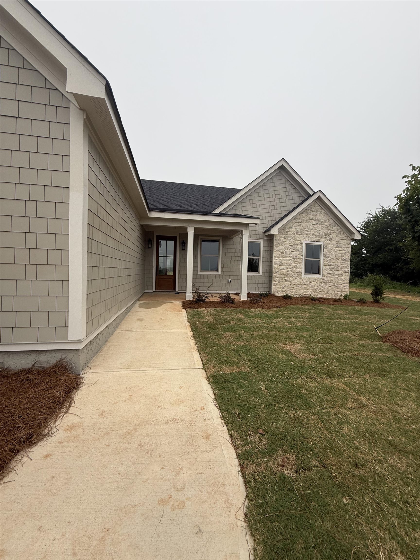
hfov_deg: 85.7
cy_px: 280
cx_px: 210
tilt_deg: -1.5
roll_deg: -2.3
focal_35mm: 14
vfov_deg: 102.1
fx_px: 226
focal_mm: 2.22
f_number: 2.2
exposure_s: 1/177
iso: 50
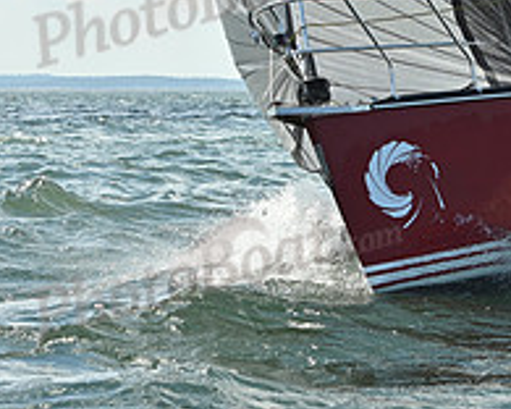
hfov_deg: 9.8
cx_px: 540
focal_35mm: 195
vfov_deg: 7.9
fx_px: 2949
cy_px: 98
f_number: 7.1
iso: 250
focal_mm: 70
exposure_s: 1/1250
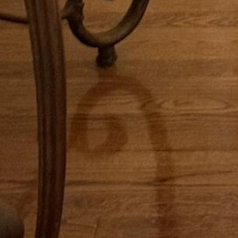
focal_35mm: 275
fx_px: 2139
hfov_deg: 6.2
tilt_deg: -9.1
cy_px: -398
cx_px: 431
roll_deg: +1.2
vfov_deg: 6.0
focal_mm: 6.76
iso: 250
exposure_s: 1/40
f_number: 1.78
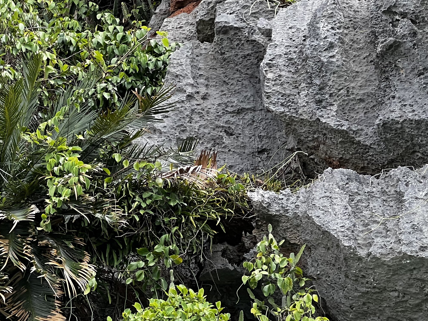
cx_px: 204
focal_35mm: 154
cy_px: 275
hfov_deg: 12.8
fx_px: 1904
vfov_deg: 9.6
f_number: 2.8
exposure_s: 1/99
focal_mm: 9
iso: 100
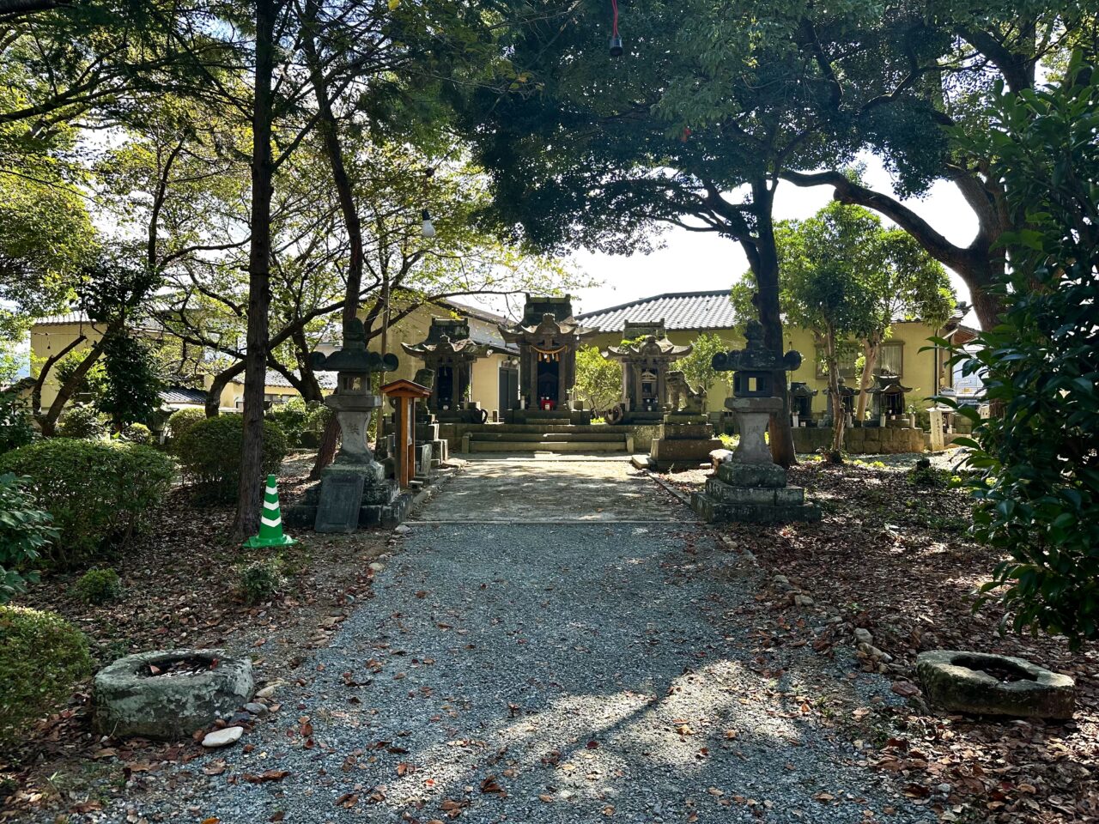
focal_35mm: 24
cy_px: 412
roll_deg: -1.0
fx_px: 762
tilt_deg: +0.1
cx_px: 550
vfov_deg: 56.8
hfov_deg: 71.6
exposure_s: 1/521
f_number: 1.78
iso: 80
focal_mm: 6.86
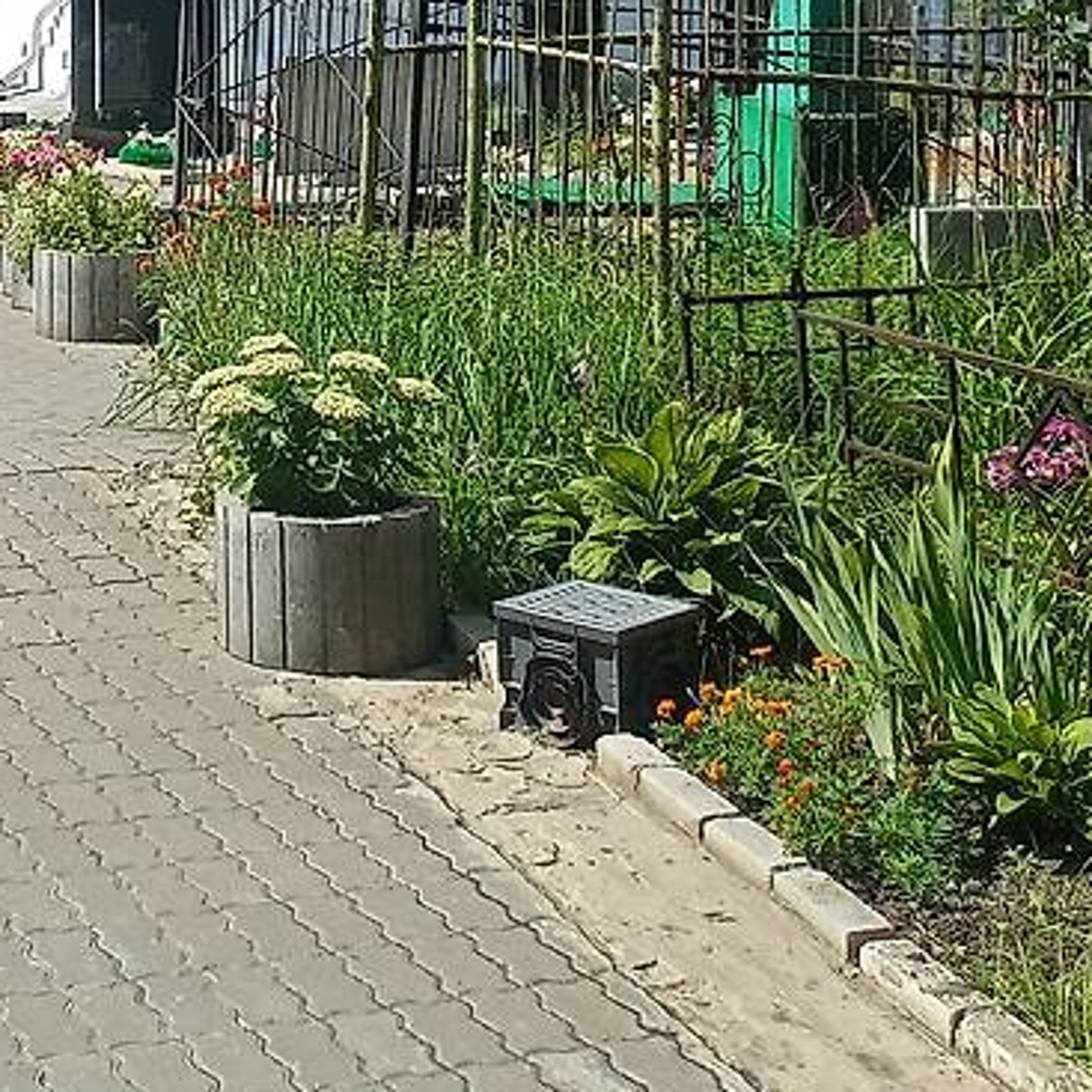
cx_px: 62
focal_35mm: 81
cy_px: -610
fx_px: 2891
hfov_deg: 20.8
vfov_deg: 18.6
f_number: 1.8
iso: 113
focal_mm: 4.69
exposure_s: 1/4167
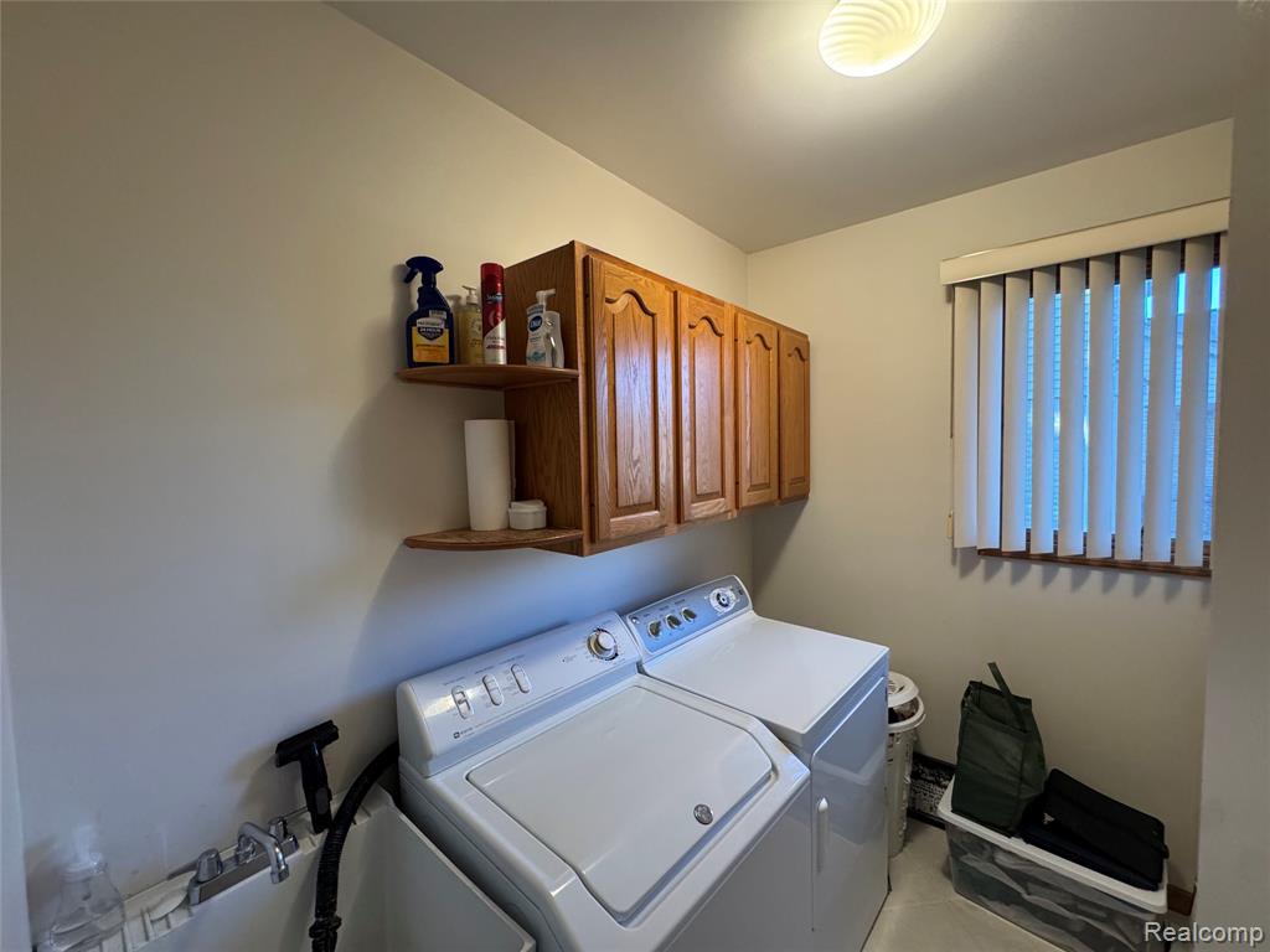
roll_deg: +1.2
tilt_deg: -3.6
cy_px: 476
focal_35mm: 14
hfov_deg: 102.1
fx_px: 514
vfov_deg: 85.7
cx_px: 635
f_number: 2.2
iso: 320
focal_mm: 2.22
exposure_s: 1/120
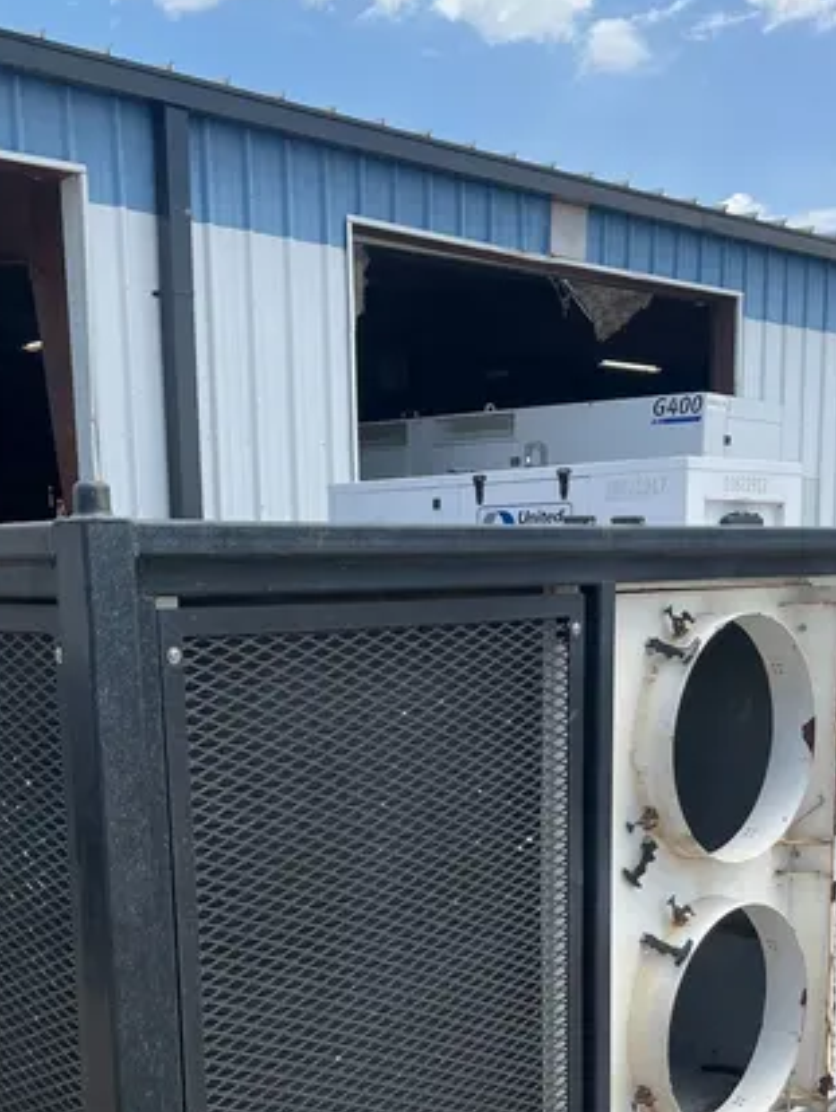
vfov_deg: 39.7
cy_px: 877
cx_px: 398
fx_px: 1480
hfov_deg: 31.5
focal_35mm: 46
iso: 50
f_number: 1.6
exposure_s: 1/1721
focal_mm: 5.1
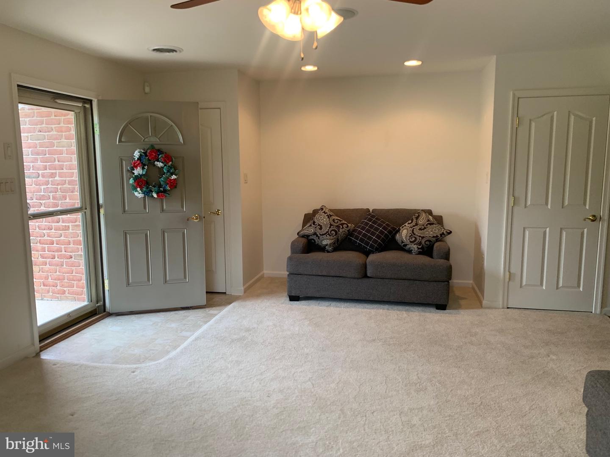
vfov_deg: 53.1
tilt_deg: -9.0
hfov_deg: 67.3
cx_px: 305
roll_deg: +0.4
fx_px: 458
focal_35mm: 26
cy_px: 228
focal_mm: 4.25
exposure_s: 1/60
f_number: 1.8
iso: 80
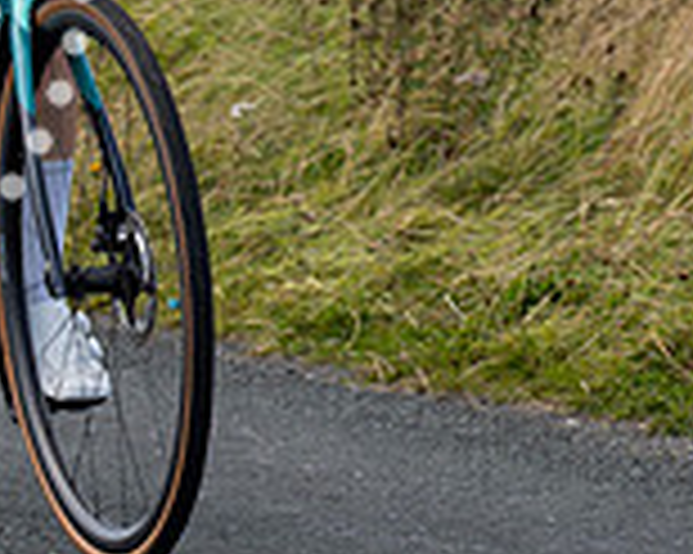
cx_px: -128
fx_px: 8957
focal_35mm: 437
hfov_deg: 4.4
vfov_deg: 3.5
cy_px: -954
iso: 100
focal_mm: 70
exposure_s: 1/800
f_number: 4
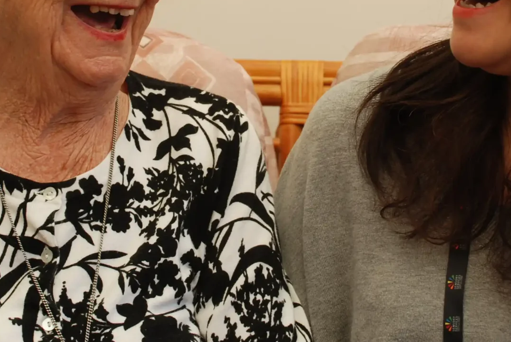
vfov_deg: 10.9
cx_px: 250
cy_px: 54
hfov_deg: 16.3
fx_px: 1779
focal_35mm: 125
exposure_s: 1/125
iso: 140
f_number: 5.6
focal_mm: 35
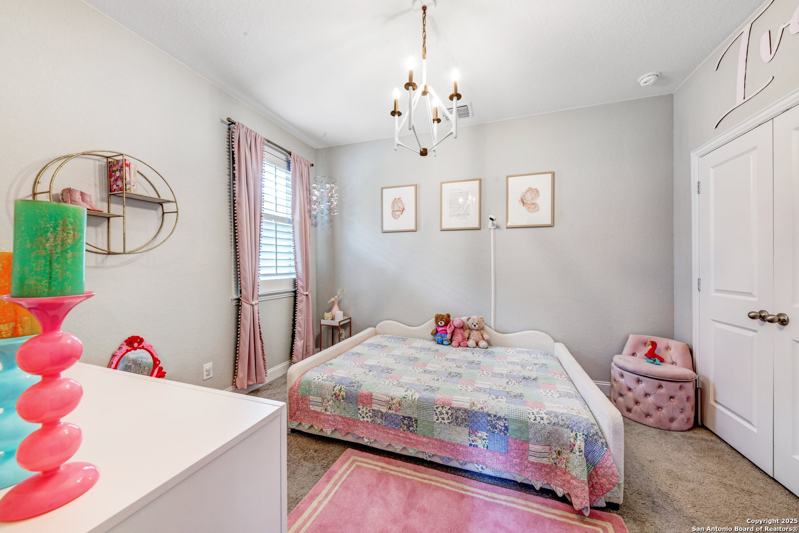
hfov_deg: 112.6
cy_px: 266
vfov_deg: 90.0
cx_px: 400
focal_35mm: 12
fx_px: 266
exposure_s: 1/3.33
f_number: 13
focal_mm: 12
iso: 400
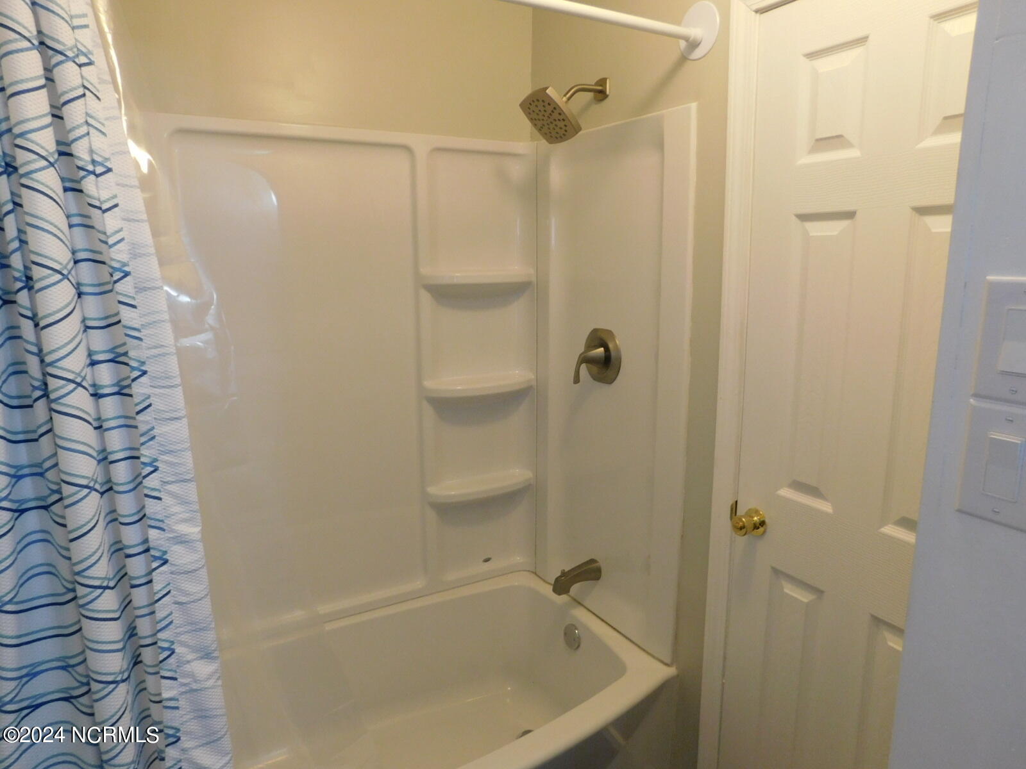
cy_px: 384
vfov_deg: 58.9
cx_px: 513
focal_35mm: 23
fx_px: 682
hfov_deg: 73.9
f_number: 3
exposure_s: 1/30
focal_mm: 4
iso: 220
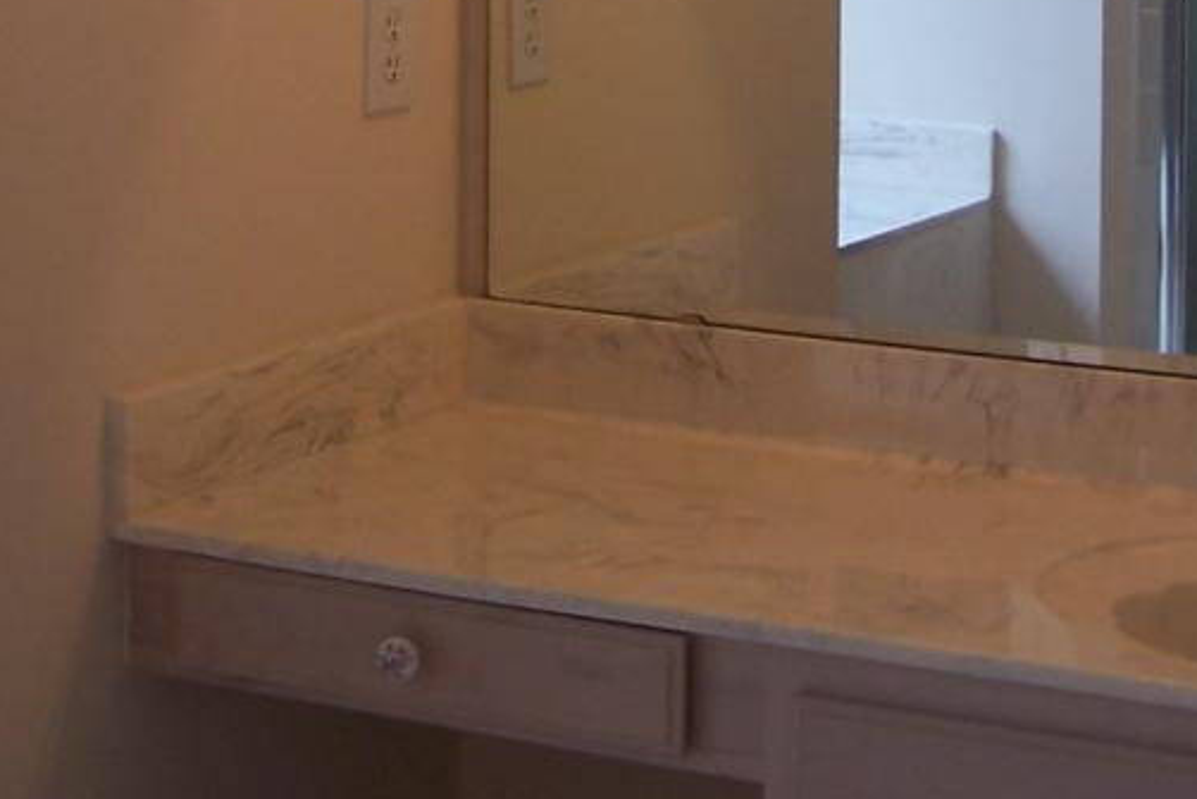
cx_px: 792
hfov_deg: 19.2
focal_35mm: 106
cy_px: -304
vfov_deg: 12.4
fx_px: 3525
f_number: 2.8
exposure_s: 1/60
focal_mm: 6.7
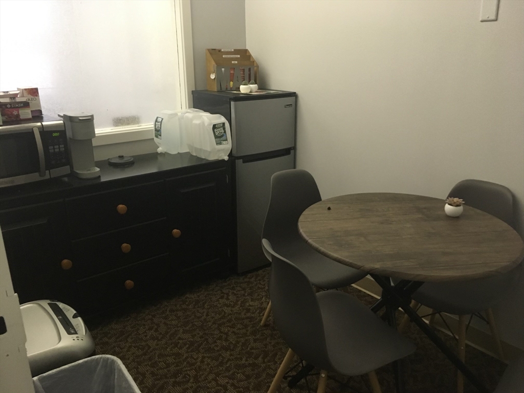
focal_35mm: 29
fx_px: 439
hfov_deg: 61.7
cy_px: 196
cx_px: 262
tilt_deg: -19.2
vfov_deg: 48.2
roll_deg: +0.3
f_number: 2.2
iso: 160
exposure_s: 1/30
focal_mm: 4.15
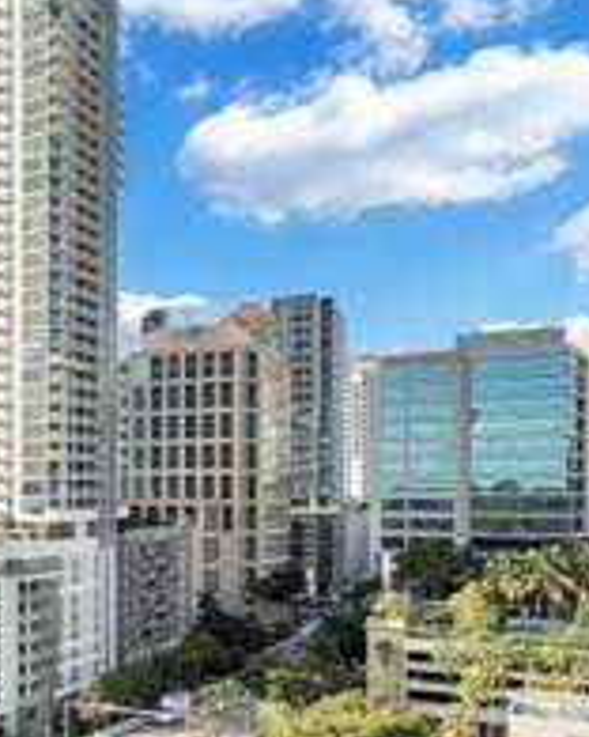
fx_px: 959
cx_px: 4
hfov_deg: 31.6
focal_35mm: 44
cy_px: 499
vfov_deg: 41.4
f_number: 9
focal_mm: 19
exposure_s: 1/200
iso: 100
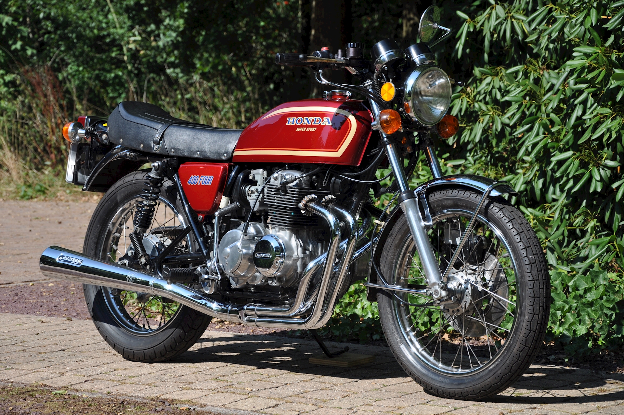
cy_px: 208
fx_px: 1714
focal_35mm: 99
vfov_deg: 13.8
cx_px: 312
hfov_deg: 20.6
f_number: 6.3
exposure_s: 1/640
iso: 200
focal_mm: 66
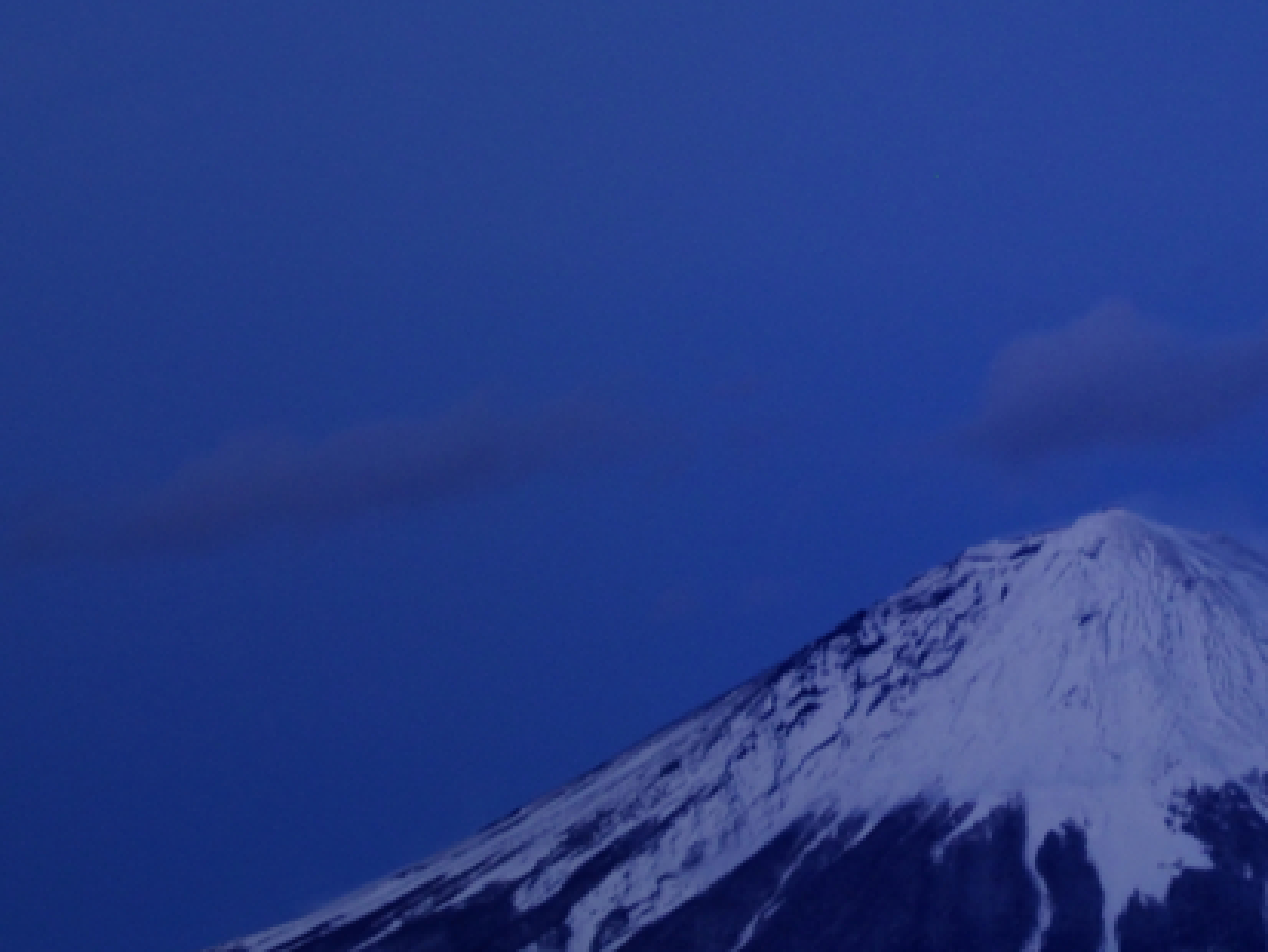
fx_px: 5460
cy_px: 439
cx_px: 1044
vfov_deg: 10.0
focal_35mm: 149
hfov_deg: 13.2
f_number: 4.7
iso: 64
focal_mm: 16.6
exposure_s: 1/2.6
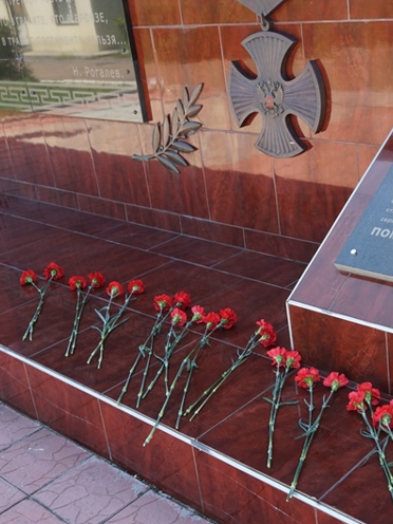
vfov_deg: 39.7
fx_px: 727
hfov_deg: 29.5
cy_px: 263
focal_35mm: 48
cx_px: 322
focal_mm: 22
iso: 125
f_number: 4
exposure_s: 1/160
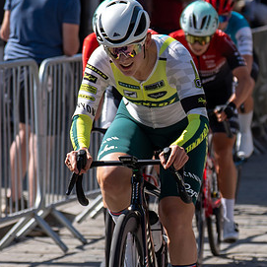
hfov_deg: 4.5
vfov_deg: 4.5
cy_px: 59
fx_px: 3395
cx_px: -28
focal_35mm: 389
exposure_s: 1/1000
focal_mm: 79
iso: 100
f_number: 3.5
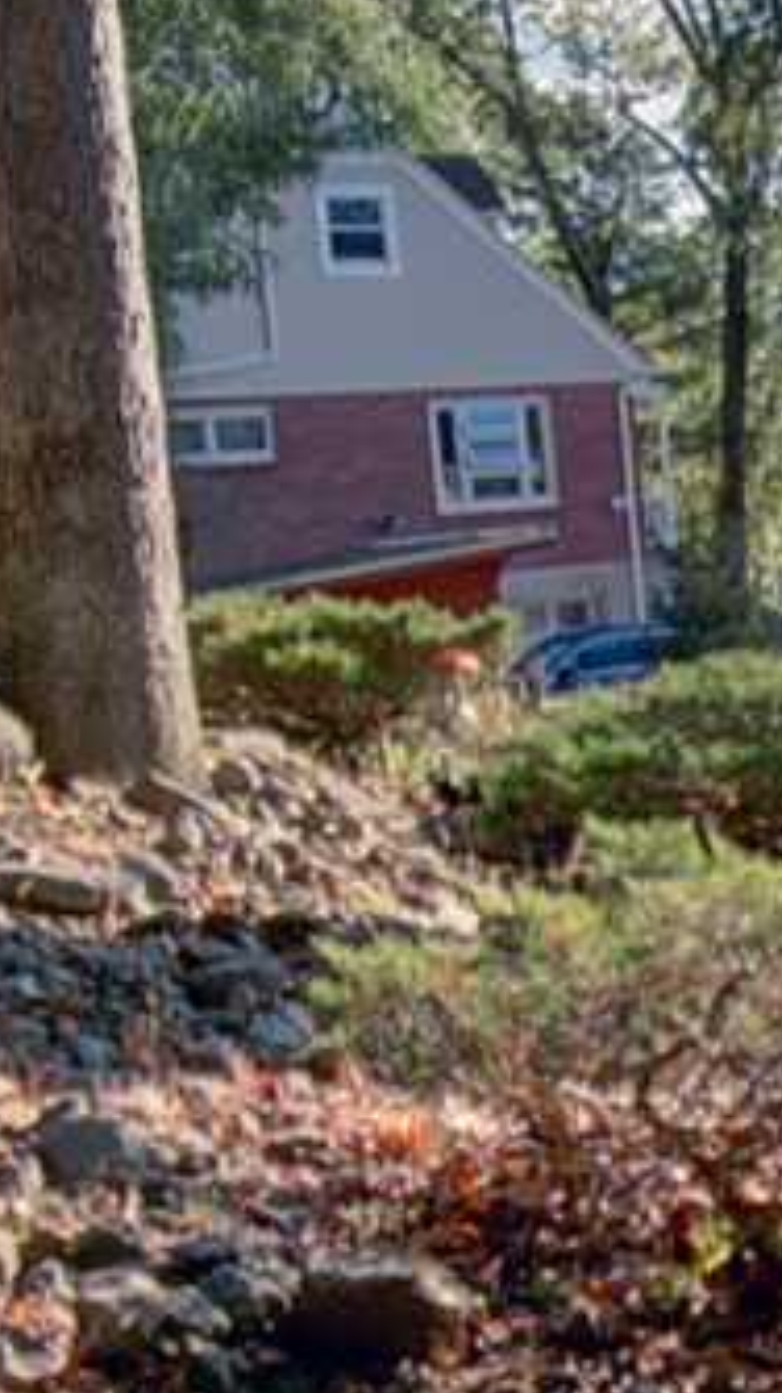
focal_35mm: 48
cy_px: 1100
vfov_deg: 41.2
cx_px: 1011
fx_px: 1773
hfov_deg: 22.3
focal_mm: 10
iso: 200
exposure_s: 1/15
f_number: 14
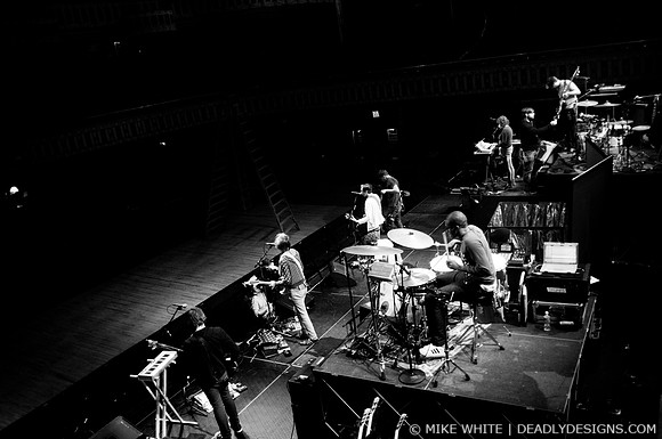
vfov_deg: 43.5
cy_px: 220
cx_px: 331
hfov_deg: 62.0
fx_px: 551
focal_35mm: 30
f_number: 2.8
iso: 640
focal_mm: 20
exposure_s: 1/250
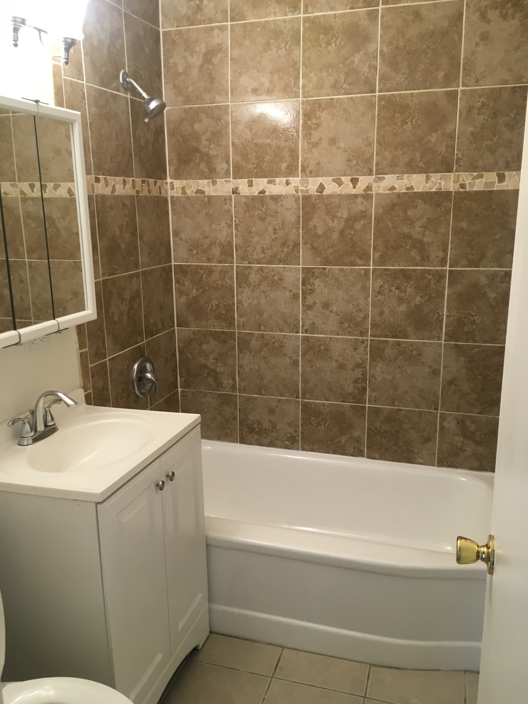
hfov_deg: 48.2
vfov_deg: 61.7
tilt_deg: -14.5
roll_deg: +0.6
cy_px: 352
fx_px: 590
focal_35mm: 29
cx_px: 264
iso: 64
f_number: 2.2
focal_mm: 4.15
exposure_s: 1/30
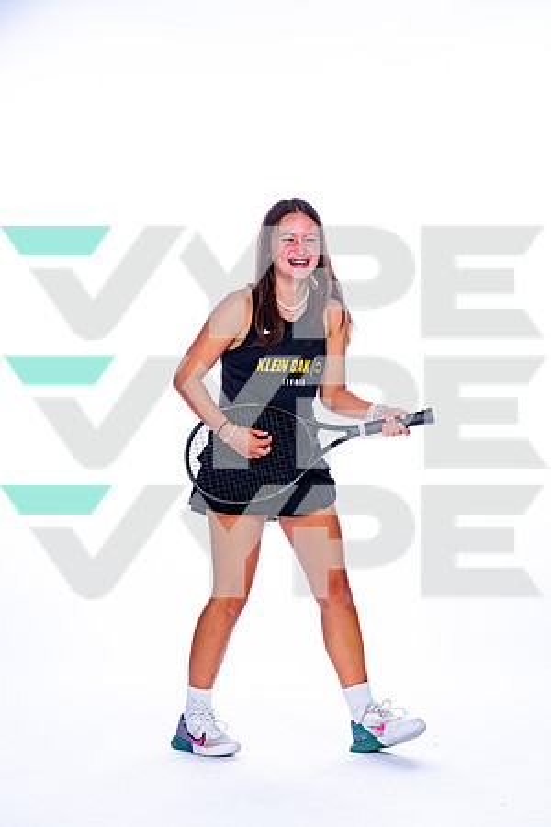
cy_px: 414
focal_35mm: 70
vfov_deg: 28.8
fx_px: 1607
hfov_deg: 19.5
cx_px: 276
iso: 100
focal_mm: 70
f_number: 5.6
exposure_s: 1/250
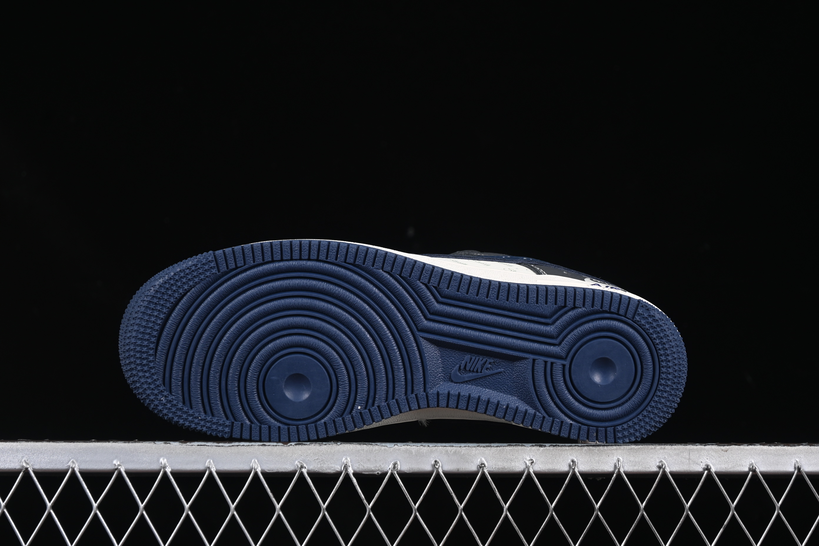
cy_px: 273
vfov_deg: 18.2
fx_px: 1706
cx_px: 410
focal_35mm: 75
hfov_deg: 27.0
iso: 160
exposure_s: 1/60
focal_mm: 50
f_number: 6.3
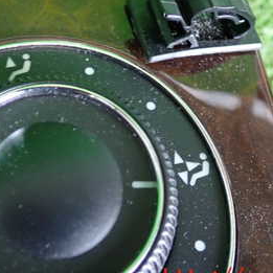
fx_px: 580
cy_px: 56
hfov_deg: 26.3
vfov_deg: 26.0
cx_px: 86
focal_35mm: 65
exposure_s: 1/30
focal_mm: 5.79
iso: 640
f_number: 2.4
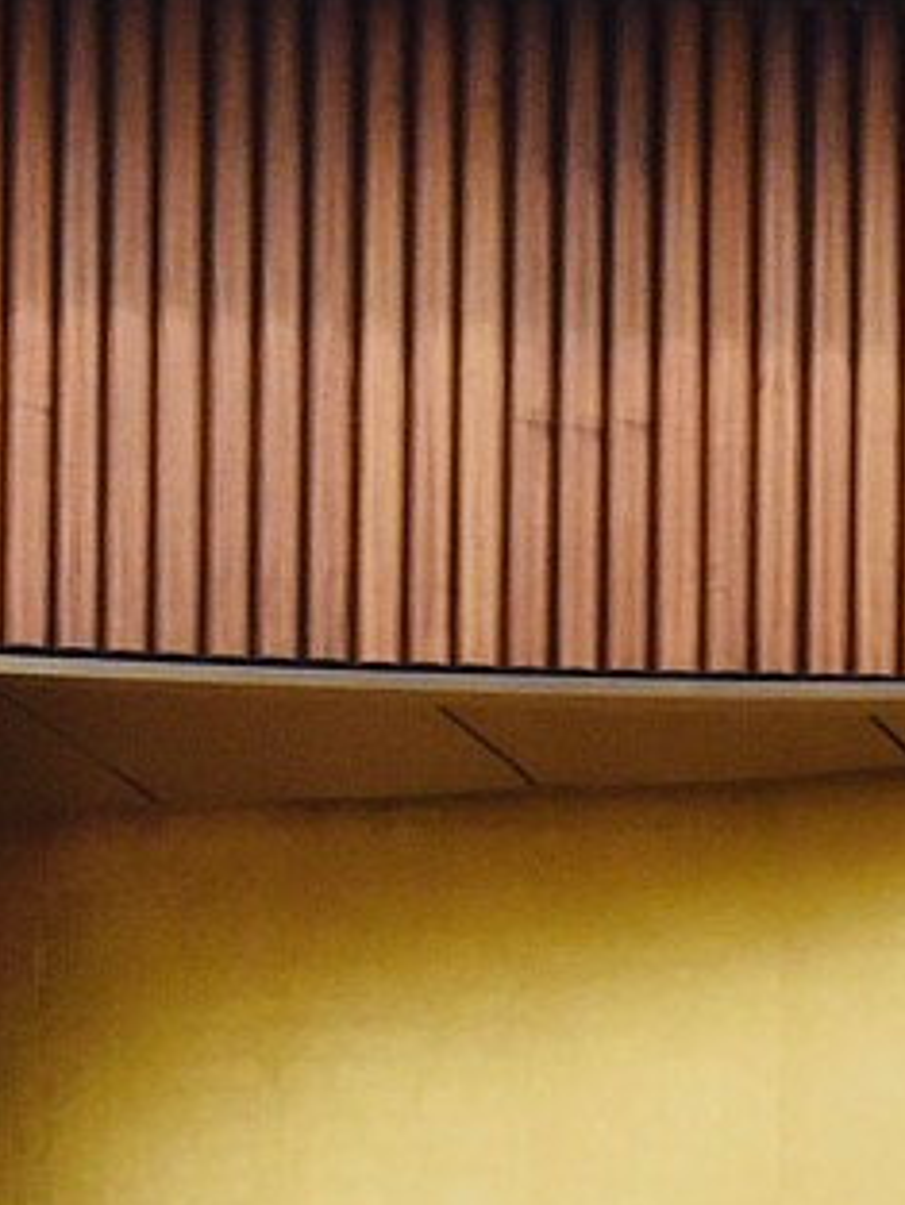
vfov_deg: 7.1
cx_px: 2276
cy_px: 3115
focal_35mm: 257
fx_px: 8953
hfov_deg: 5.6
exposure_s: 1/125
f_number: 3.5
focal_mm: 34
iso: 2000
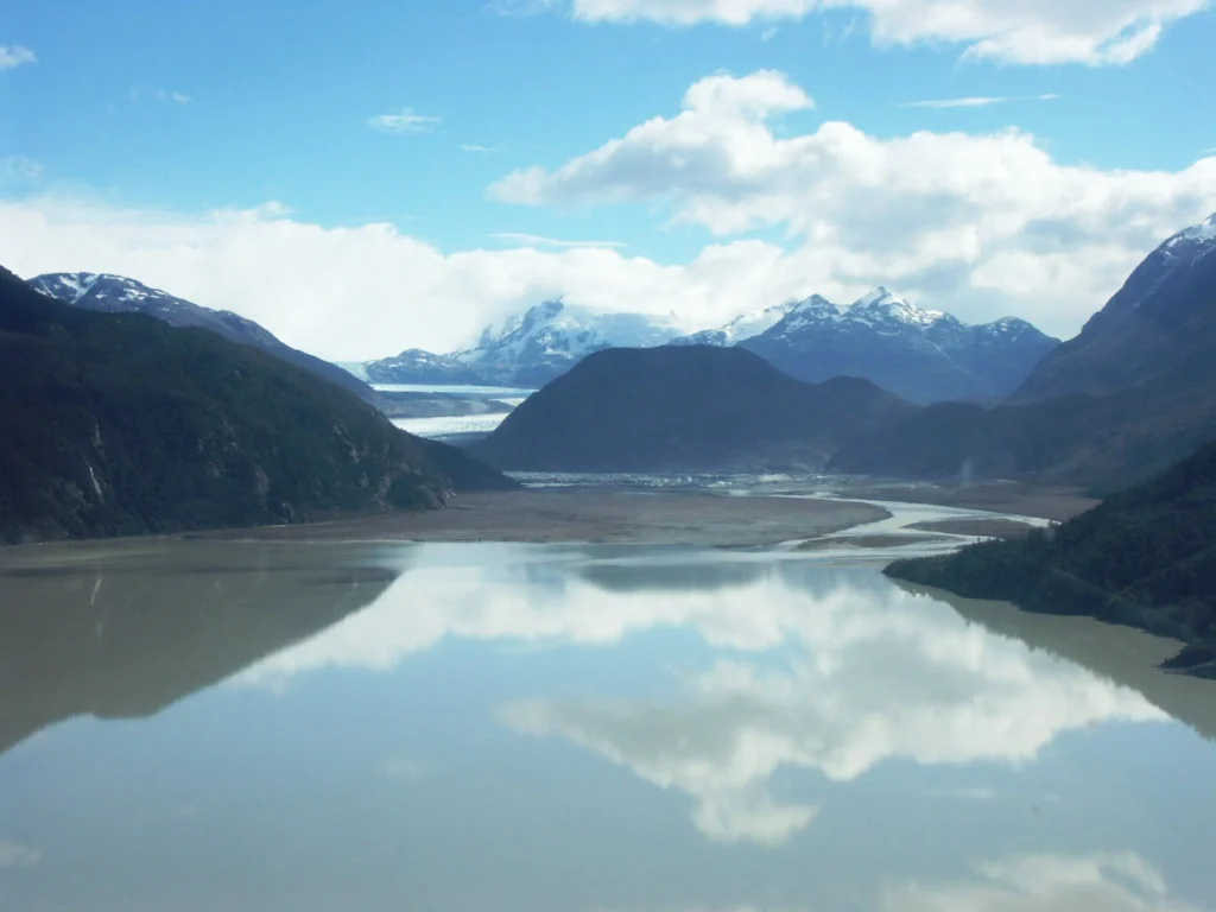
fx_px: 2283
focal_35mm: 65
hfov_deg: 29.8
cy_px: 456
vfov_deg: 22.6
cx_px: 608
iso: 100
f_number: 8
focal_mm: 16.12
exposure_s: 1/640
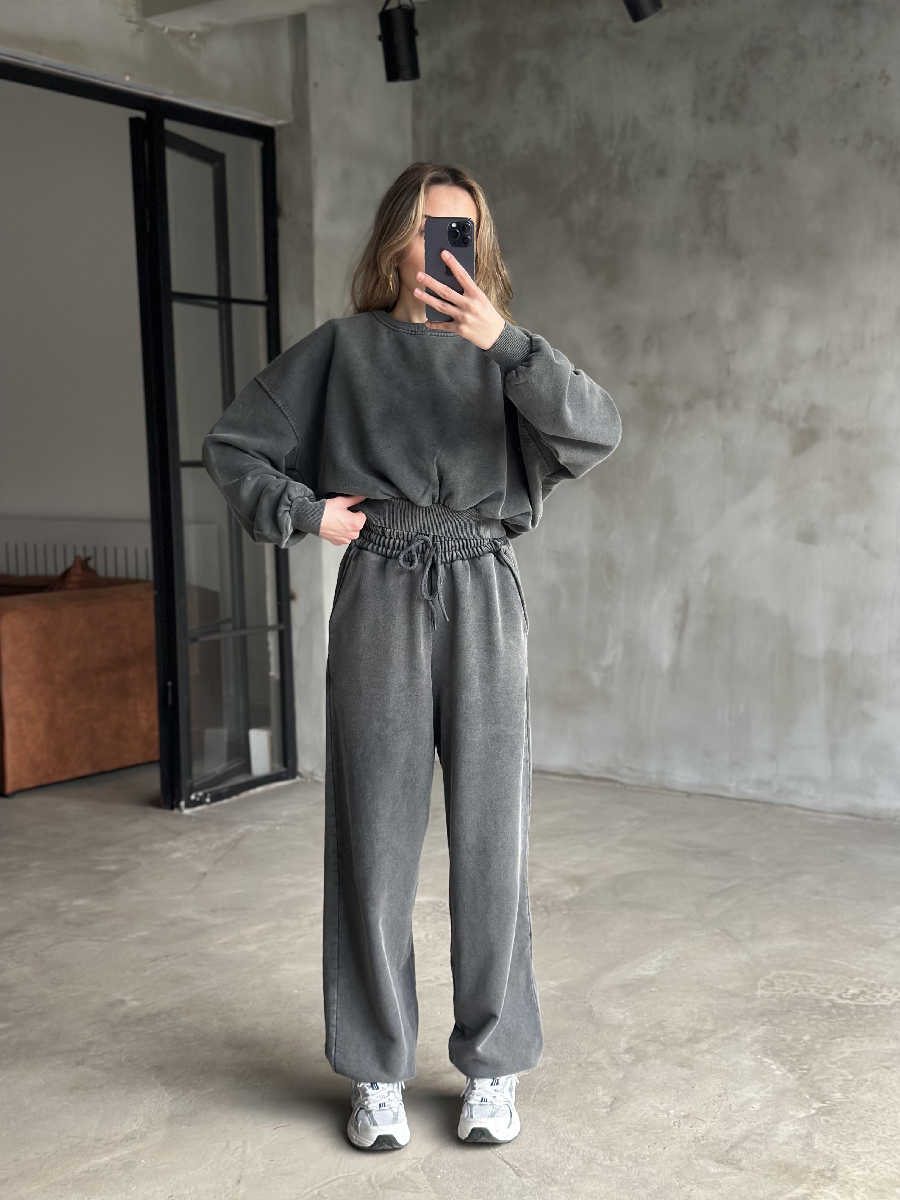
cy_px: 600
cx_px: 450
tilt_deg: -18.6
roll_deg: +0.0
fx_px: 1664
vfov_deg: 39.7
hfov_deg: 30.3
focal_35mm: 48
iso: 200
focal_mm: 6.86
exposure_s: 1/60
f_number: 1.78
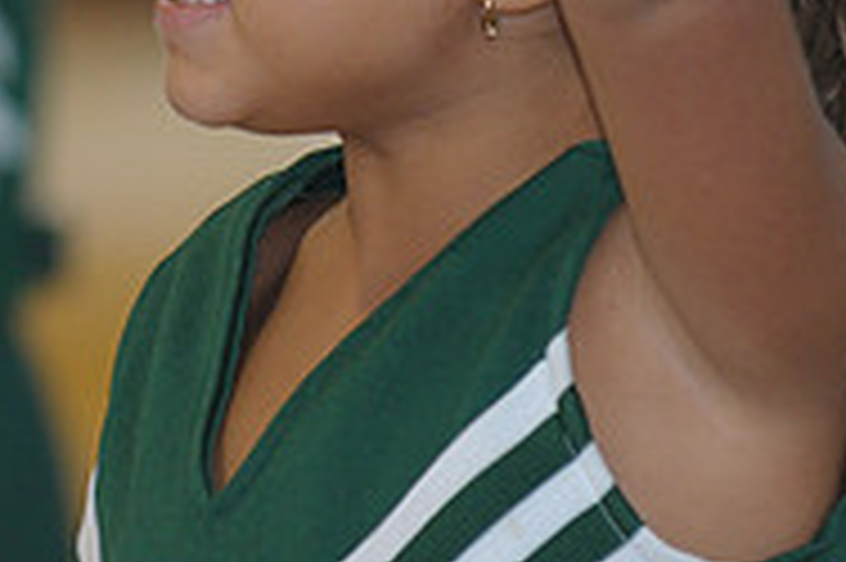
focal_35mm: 925
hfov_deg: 2.2
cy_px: -299
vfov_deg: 1.5
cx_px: 270
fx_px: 21718
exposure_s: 1/60
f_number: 3.5
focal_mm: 200
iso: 500
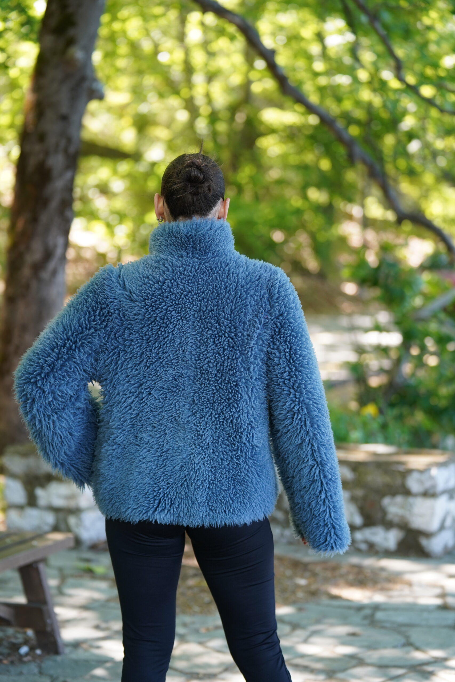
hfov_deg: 16.7
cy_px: 341
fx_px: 1554
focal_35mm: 82
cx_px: 228
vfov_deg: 24.8
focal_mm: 82
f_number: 2.8
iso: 500
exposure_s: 1/320
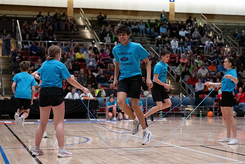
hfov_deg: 27.1
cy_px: 77
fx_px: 509
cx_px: 120
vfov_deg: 18.3
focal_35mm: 75
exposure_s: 1/1000
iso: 8000
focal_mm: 70
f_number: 2.8
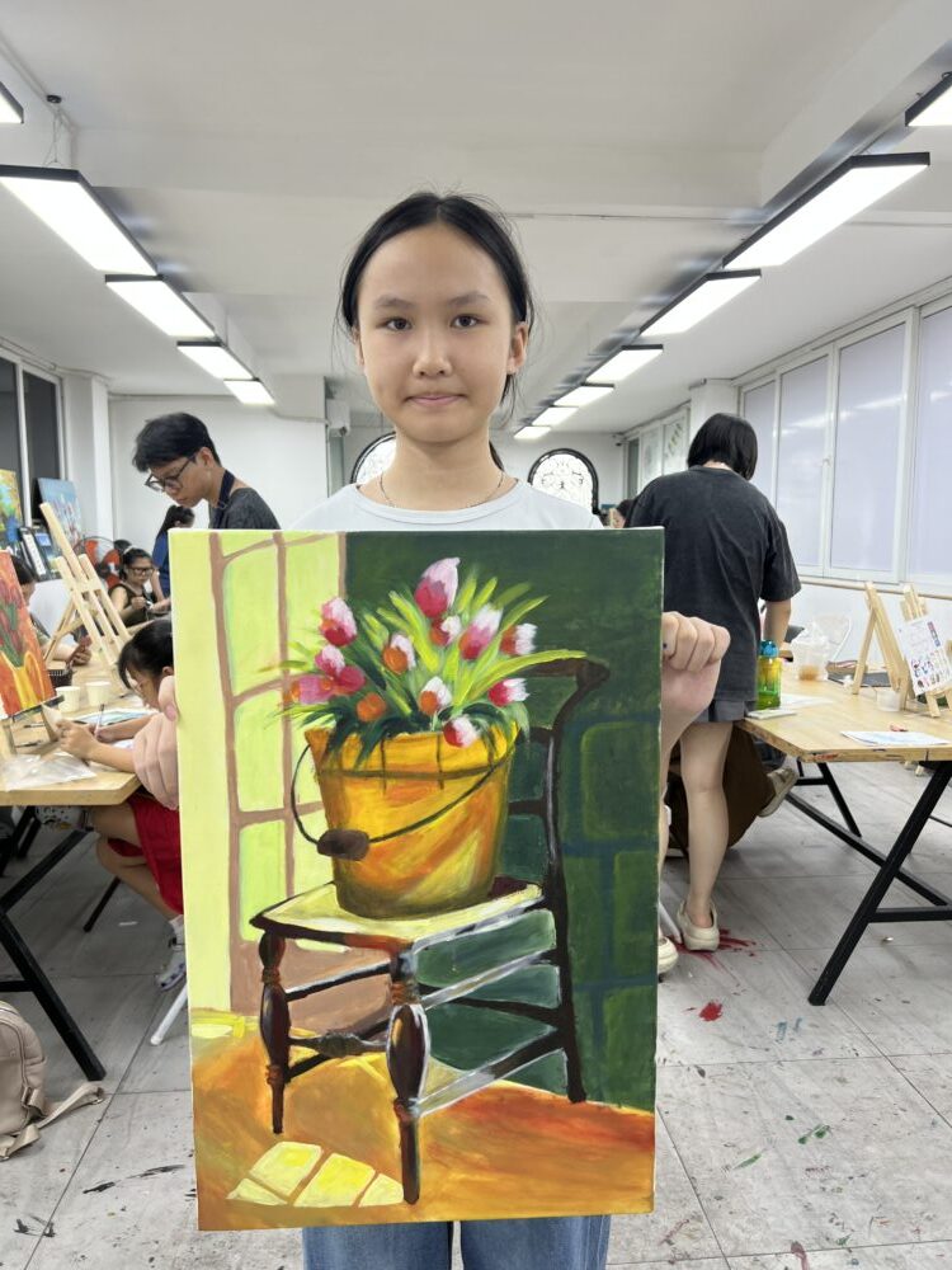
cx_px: 476
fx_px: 953
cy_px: 635
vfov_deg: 67.3
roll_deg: +0.5
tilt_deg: -6.5
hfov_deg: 53.1
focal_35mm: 26
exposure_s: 1/100
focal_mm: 5.7
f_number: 1.5
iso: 40
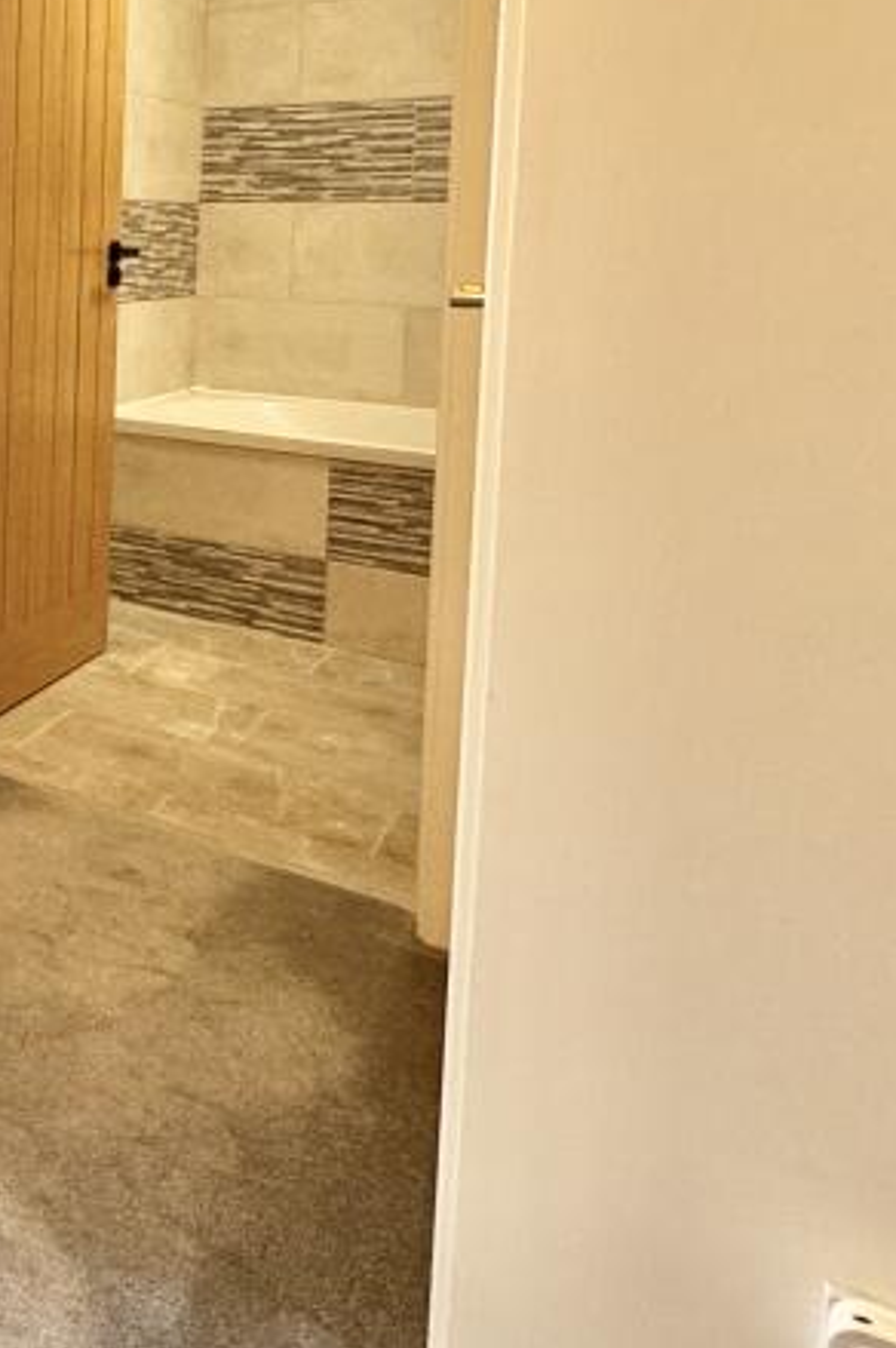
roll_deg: +0.0
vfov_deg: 52.7
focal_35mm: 34
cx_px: -473
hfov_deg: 26.7
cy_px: 295
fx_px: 1271
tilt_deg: -3.6
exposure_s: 1/100
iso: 200
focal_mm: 2.22
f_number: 2.2
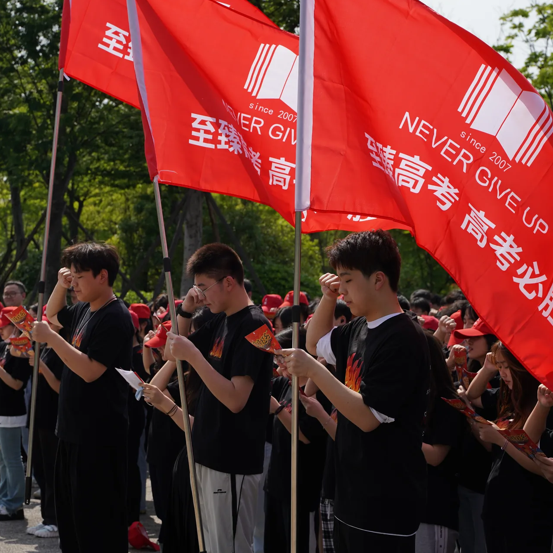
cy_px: 276
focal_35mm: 96
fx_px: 1735
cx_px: 221
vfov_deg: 18.1
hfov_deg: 18.1
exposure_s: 1/640
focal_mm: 75
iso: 160
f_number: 8
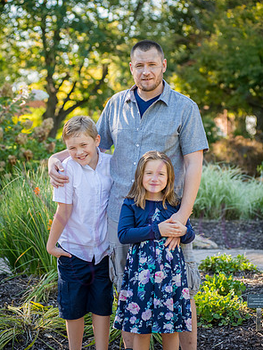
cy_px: 168
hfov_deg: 16.8
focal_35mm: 88
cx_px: 131
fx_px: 891
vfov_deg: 22.2
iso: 400
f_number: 4
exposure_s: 1/400
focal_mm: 80
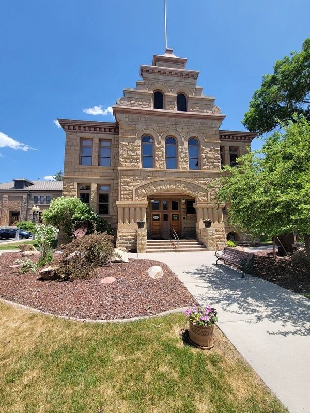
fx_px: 155
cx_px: 155
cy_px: 206
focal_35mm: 13
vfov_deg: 106.2
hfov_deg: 89.9
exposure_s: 1/1087
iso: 50
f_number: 2.2
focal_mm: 2.2
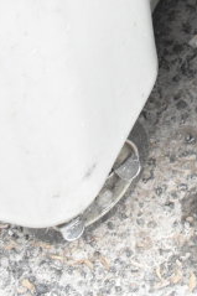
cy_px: -217
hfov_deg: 9.4
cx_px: 369
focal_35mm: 138
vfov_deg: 13.5
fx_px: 1134
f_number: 11
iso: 6400
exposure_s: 1/500
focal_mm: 24
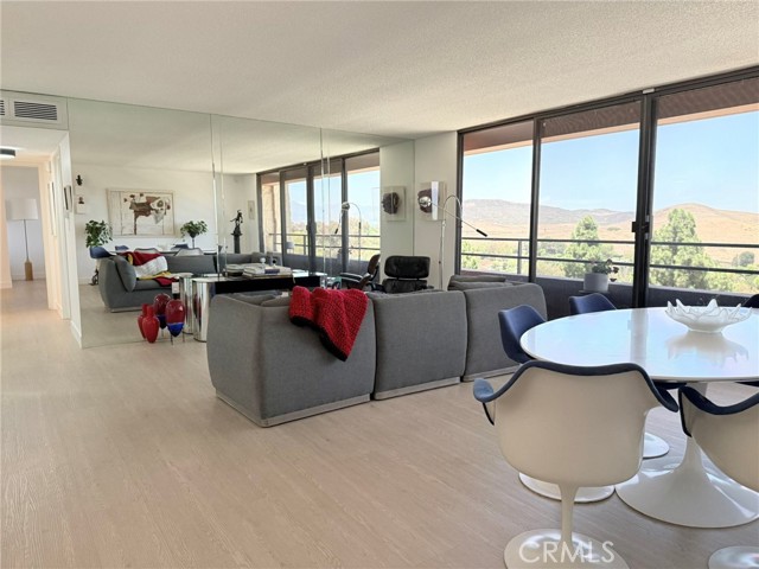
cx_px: 380
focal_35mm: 24
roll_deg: -0.1
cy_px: 284
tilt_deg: -6.5
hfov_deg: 71.6
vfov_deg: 56.8
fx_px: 526
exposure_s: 1/240
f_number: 1.78
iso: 200
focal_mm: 6.76
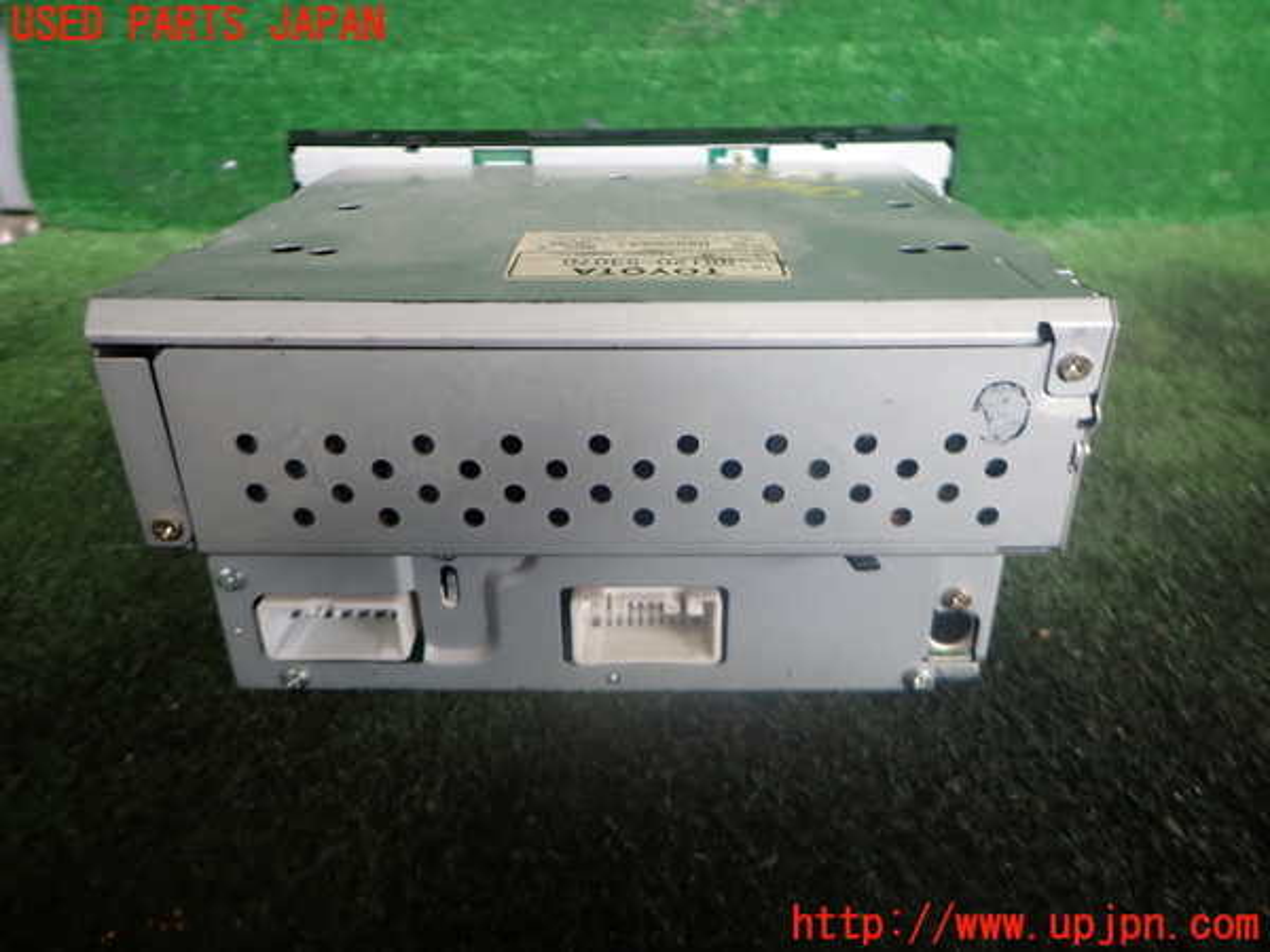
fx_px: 917
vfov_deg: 54.9
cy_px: 476
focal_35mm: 25
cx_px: 635
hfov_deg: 69.4
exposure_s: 1/125
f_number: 2
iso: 200
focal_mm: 4.5
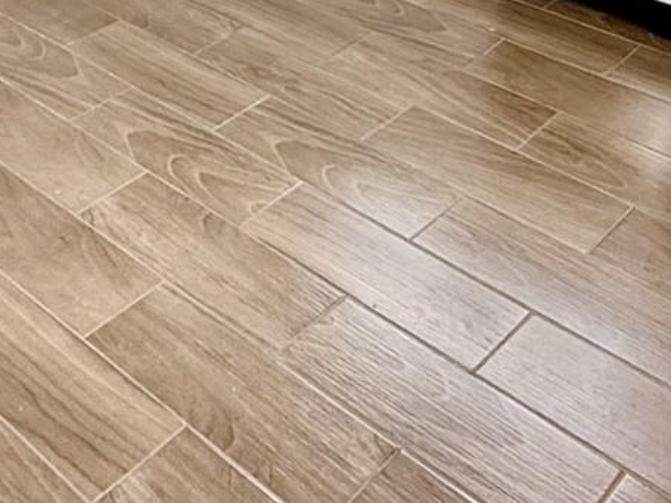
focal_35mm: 63
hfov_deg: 30.7
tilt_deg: -7.6
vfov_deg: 18.3
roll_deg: +0.6
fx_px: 1221
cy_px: -404
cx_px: 332
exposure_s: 1/99
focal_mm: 2.22
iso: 80
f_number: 2.2
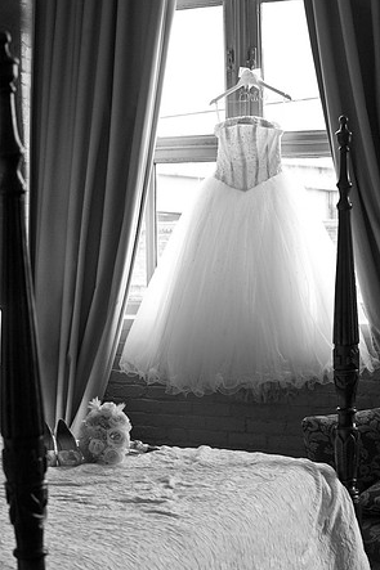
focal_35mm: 71
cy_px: 283
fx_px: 1125
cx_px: 191
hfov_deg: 19.2
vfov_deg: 28.5
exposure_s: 1/160
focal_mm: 70
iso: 1250
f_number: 5.6
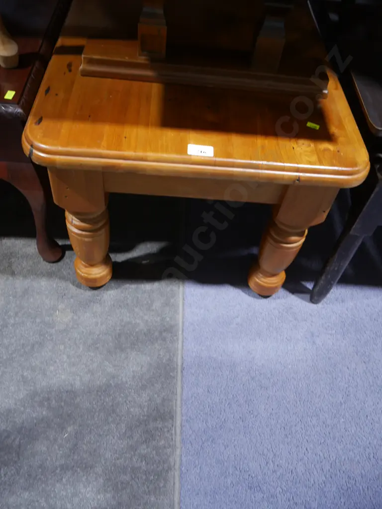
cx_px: 191
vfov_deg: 63.4
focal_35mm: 28
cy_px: 254
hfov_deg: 49.7
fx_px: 412
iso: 640
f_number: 3.5
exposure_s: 1/60
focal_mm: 14
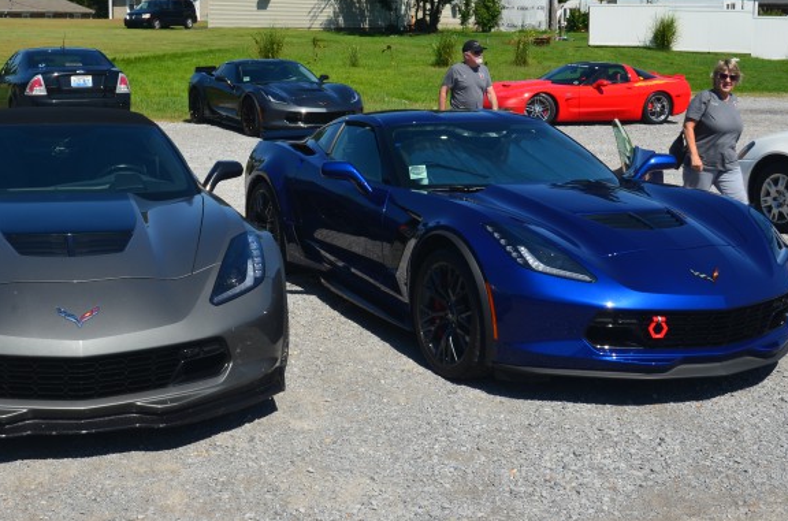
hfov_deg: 40.8
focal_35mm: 48
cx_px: 280
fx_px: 1048
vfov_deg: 27.8
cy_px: 189
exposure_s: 1/125
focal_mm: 18
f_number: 11
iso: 100
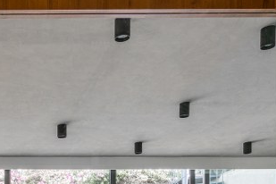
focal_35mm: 62
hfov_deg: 29.3
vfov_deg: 19.5
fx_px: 475
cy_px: 263
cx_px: -26
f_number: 9
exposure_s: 1/10
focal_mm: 16
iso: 125
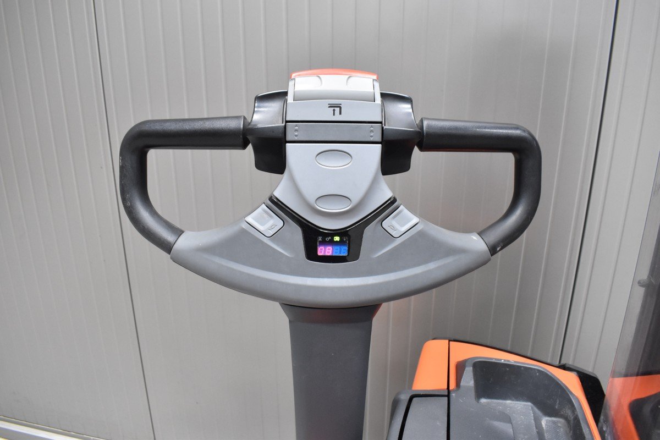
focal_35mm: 27
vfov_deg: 47.9
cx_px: 330
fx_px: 495
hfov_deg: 67.4
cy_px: 220
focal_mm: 18
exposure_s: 1/20
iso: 1600
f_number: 5
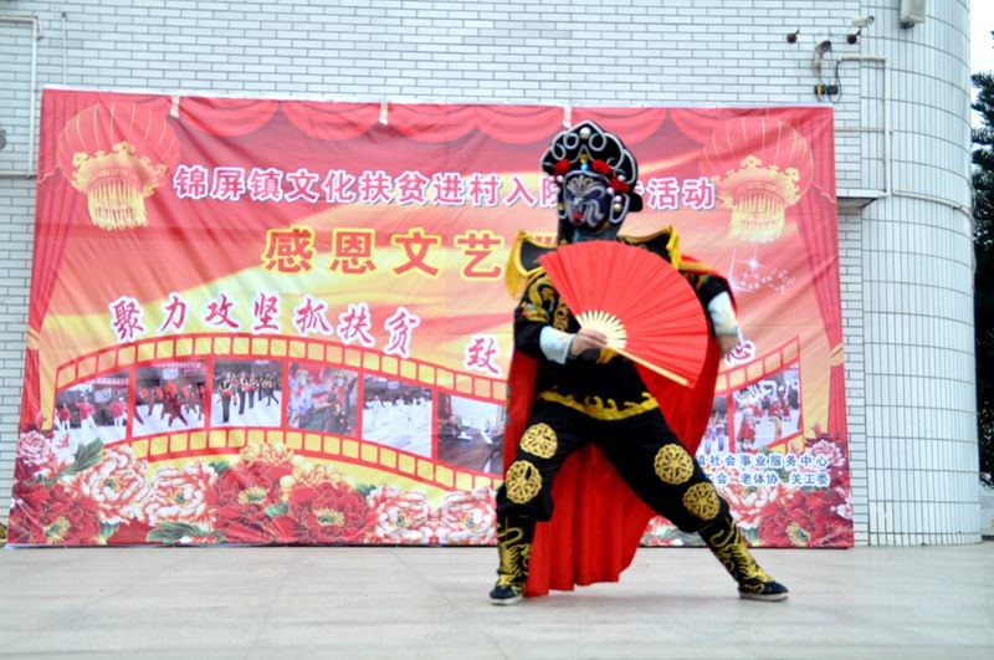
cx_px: 497
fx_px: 1448
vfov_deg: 25.7
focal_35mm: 52
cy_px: 330
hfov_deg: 37.9
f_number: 6.3
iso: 200
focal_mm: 35
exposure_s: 1/160
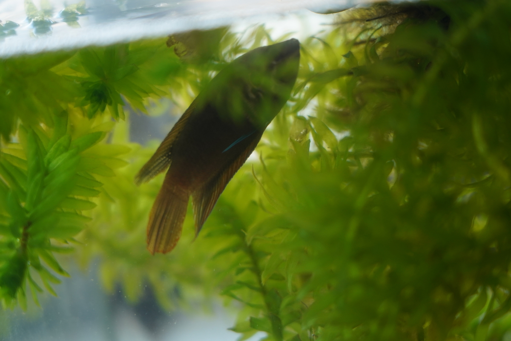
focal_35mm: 105
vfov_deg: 13.0
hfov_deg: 19.5
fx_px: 1490
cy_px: 170
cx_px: 256
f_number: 4.5
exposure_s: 1/125
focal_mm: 105
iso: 1250
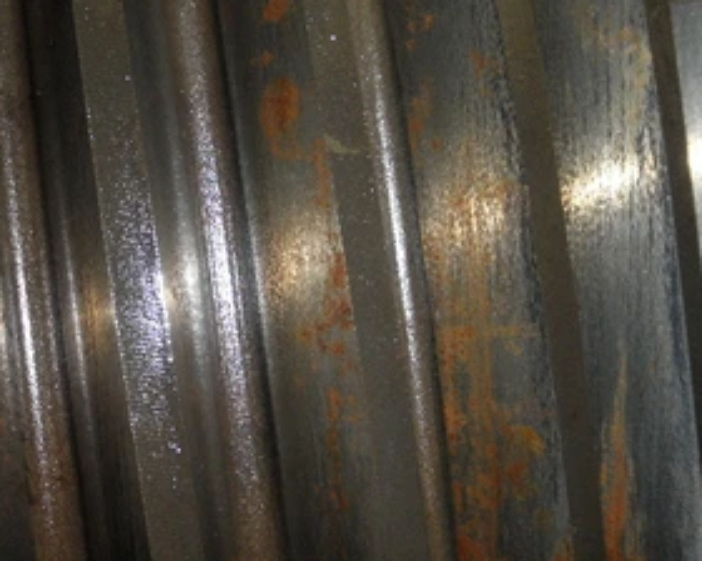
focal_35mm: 39
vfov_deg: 38.2
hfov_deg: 46.0
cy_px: 270
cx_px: 226
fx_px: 810
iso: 200
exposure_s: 1/30
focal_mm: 5
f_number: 8.5
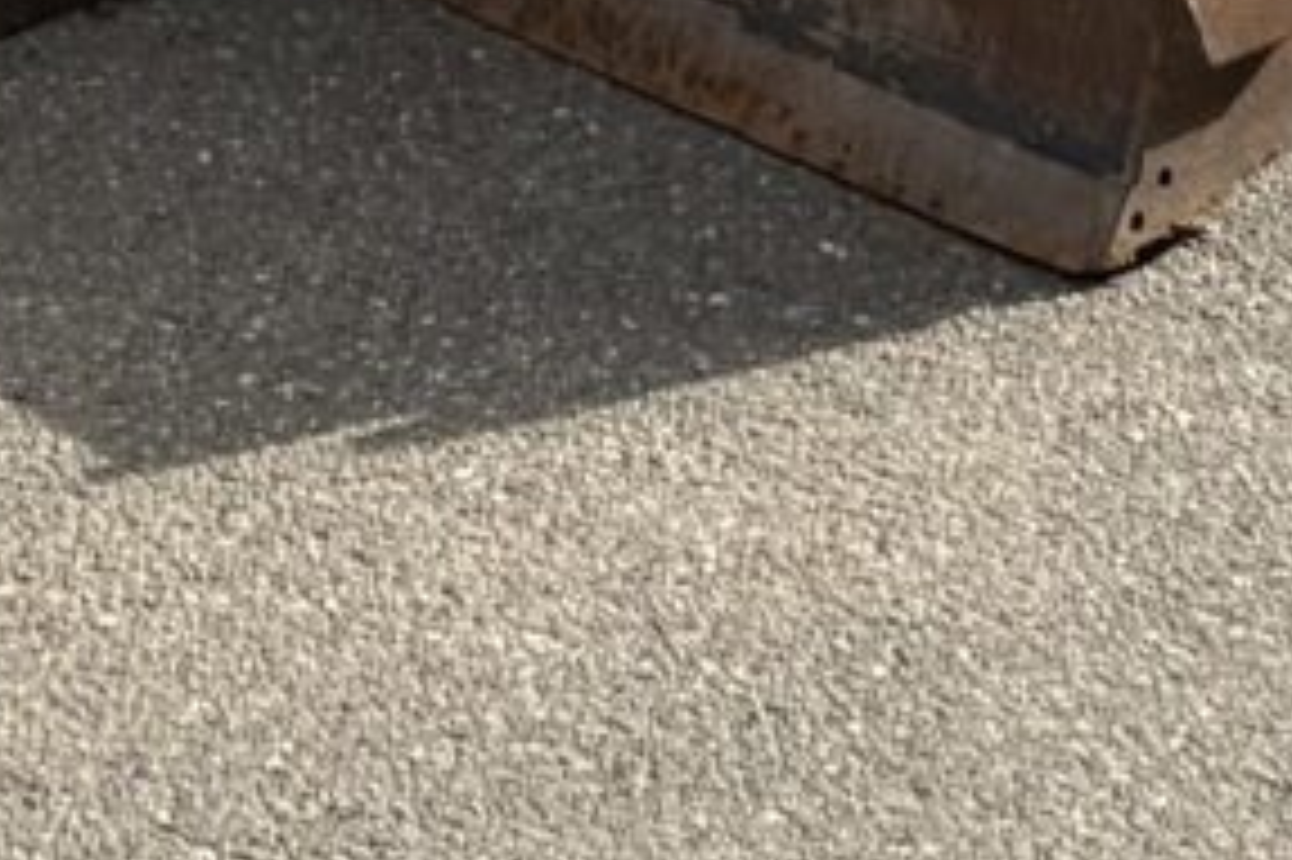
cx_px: 77
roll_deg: +0.1
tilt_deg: -0.5
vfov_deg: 6.9
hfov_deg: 12.2
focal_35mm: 167
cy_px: -2233
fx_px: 5990
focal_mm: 6.76
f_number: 1.78
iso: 80
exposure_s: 1/3584
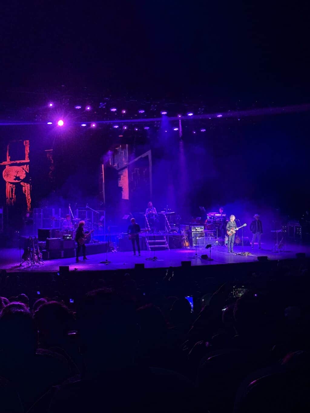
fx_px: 573
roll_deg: +0.2
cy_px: 206
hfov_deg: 30.3
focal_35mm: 48
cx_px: 155
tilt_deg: -1.9
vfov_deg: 39.7
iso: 400
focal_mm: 6.76
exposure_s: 1/40
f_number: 1.78
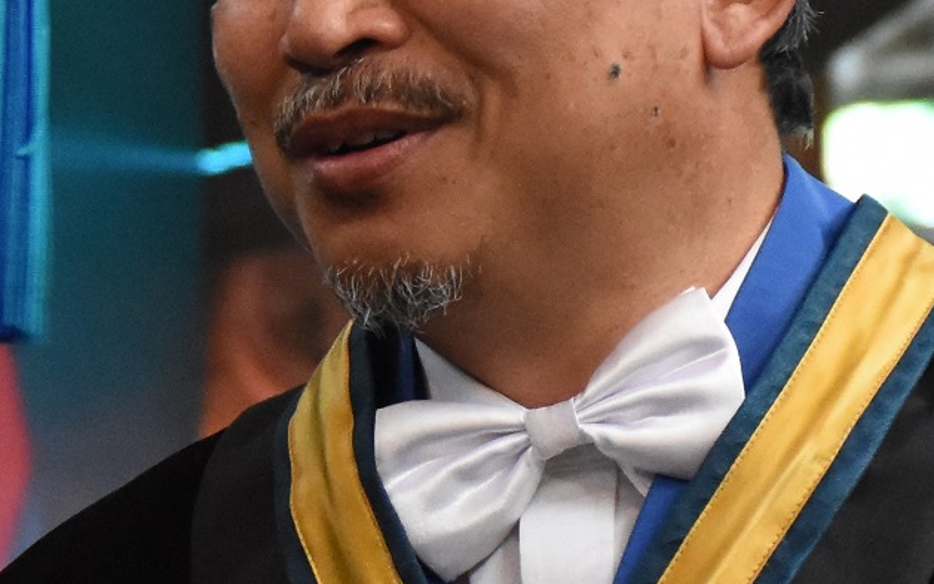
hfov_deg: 5.1
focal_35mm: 408
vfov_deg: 3.2
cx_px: 101
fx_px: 10385
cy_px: 429
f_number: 4.8
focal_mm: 56
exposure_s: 1/160
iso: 2500
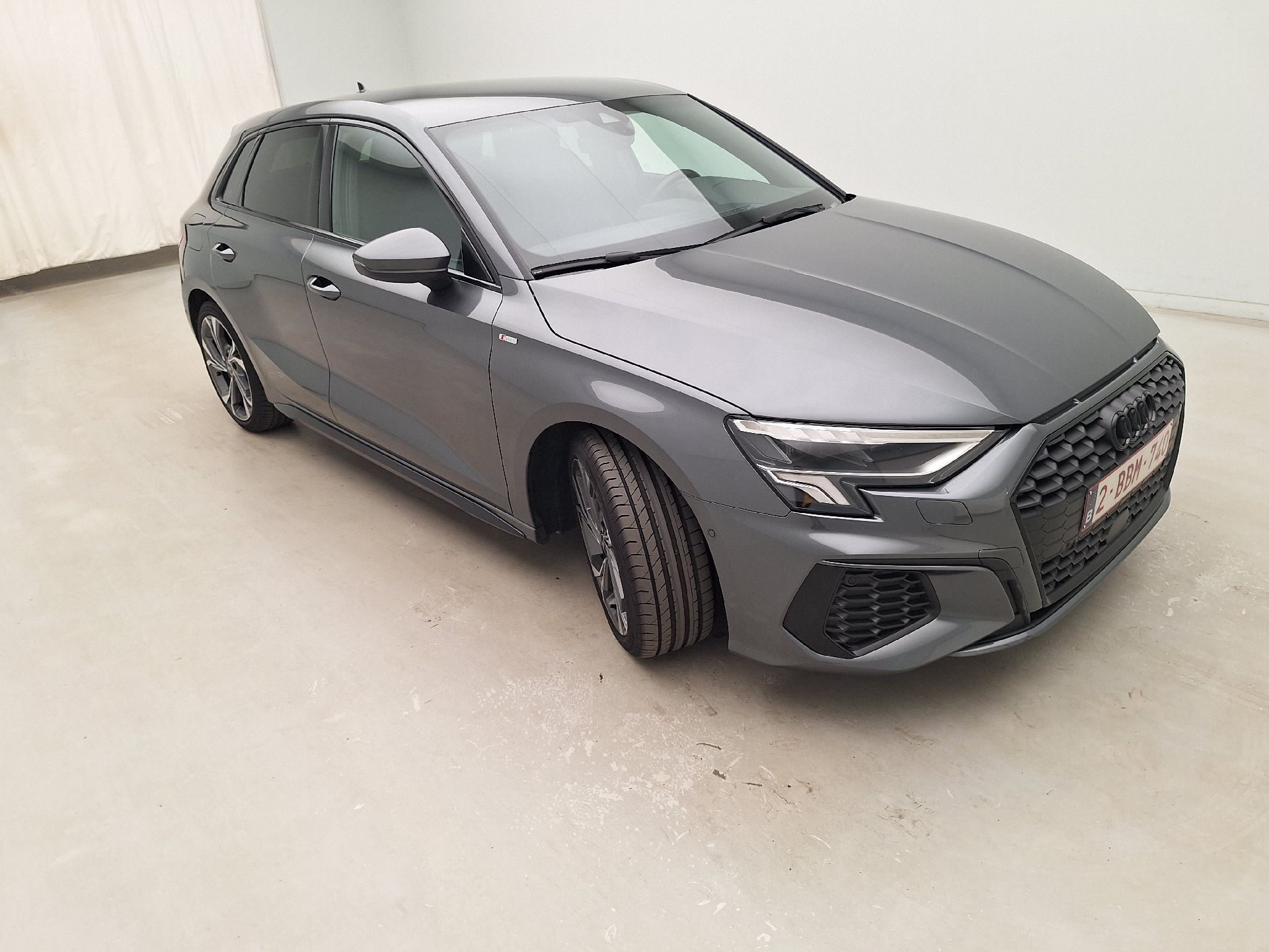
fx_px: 843
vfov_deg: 58.9
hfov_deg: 73.9
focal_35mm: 23
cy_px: 476
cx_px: 634
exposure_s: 1/100
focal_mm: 5.54
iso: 64
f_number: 1.8
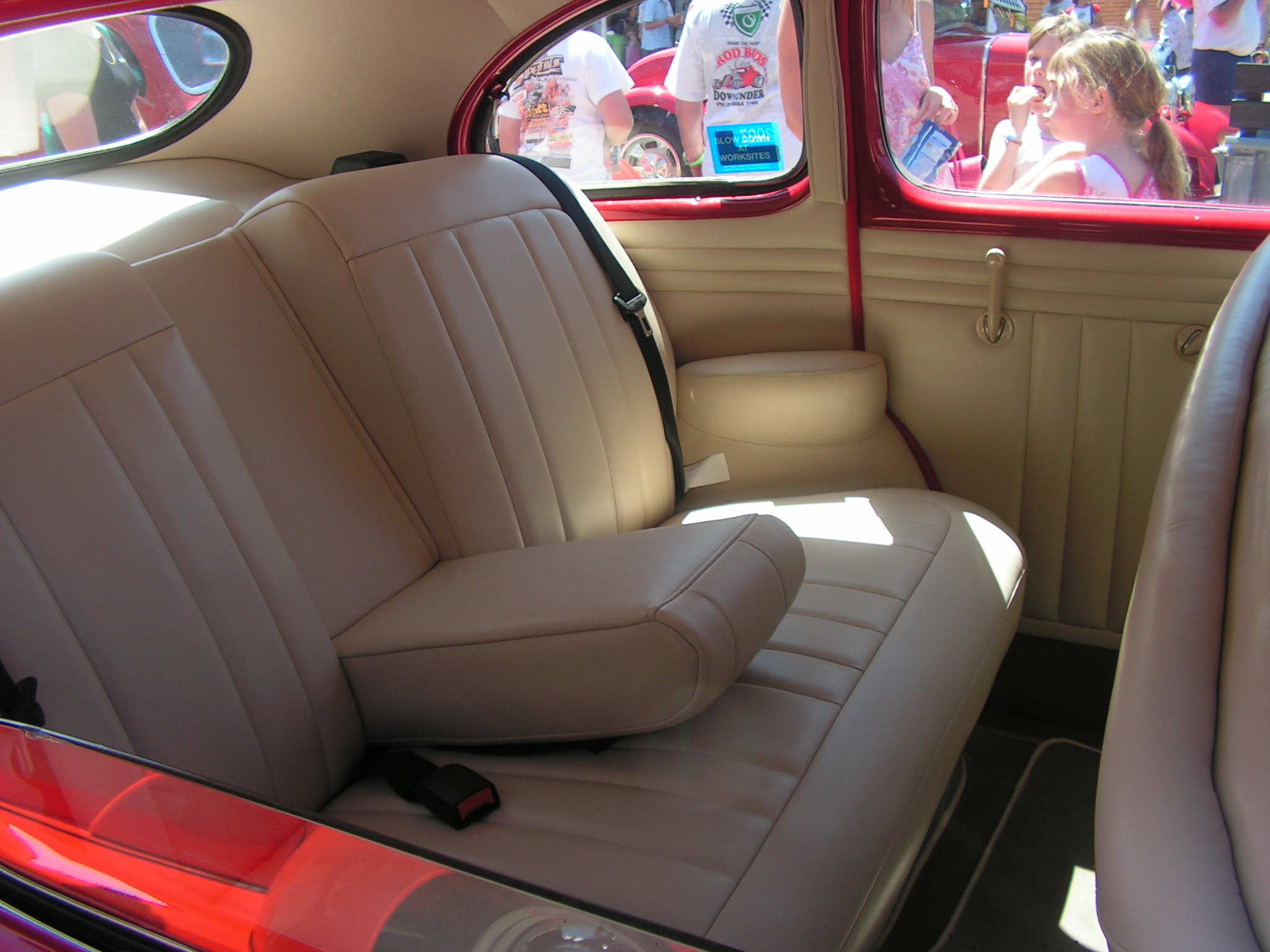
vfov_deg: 39.7
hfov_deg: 51.4
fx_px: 1321
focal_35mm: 36
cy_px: 476
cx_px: 635
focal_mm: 6
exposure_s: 1/250
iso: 64
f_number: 3.2
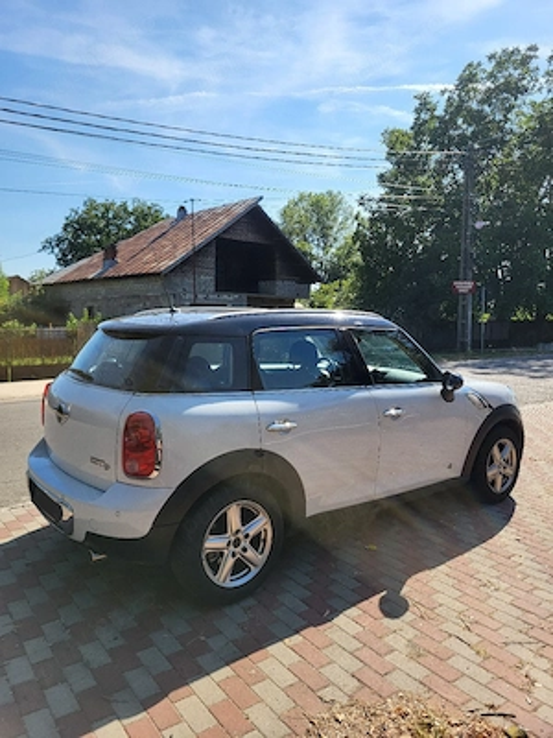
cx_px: 276
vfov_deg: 67.3
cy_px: 369
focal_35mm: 26
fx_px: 554
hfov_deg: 53.1
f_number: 1.8
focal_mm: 5.4
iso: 40
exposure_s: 1/2500
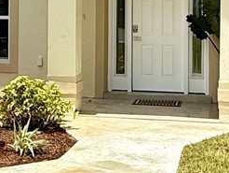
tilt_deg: +0.9
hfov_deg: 21.4
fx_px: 603
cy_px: 14
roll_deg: -0.4
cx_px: 68
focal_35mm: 91
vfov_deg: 16.0
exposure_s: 1/2410
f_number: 2.2
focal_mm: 2.22
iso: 50
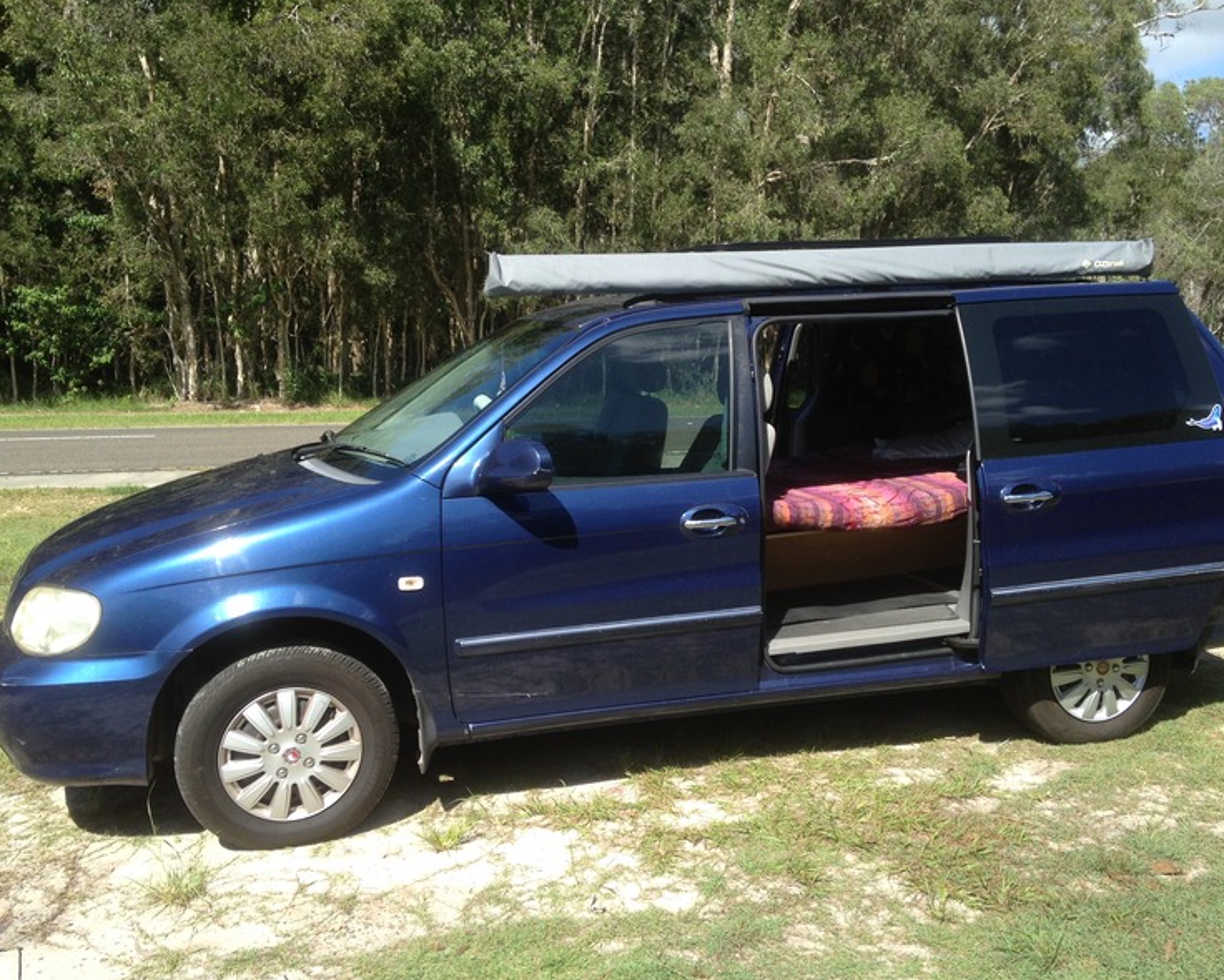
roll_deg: -1.6
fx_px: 1268
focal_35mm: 35
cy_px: 497
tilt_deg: -5.0
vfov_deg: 42.2
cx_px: 639
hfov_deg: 51.5
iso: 50
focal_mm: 4.12
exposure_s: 1/809
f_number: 2.4
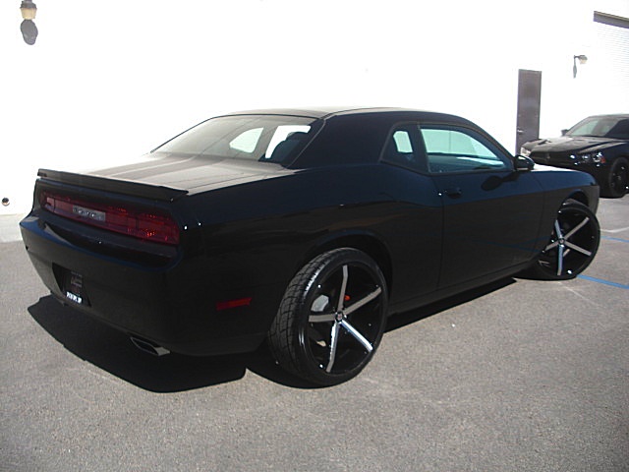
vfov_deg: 39.7
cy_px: 236
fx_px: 654
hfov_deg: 51.4
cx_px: 314
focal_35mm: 36
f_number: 2.8
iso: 50
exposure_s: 1/640
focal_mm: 6.3
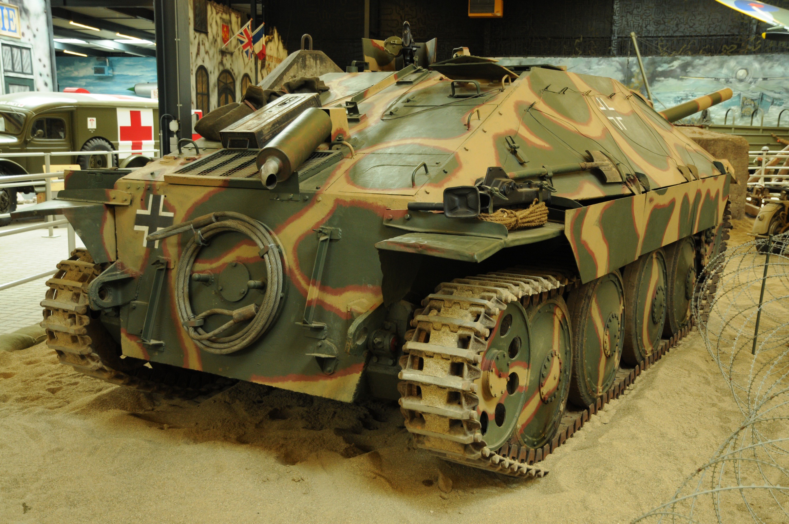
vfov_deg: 35.4
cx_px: 394
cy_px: 262
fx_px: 821
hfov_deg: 51.3
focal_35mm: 38
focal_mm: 25
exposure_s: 1/30
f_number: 4
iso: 640
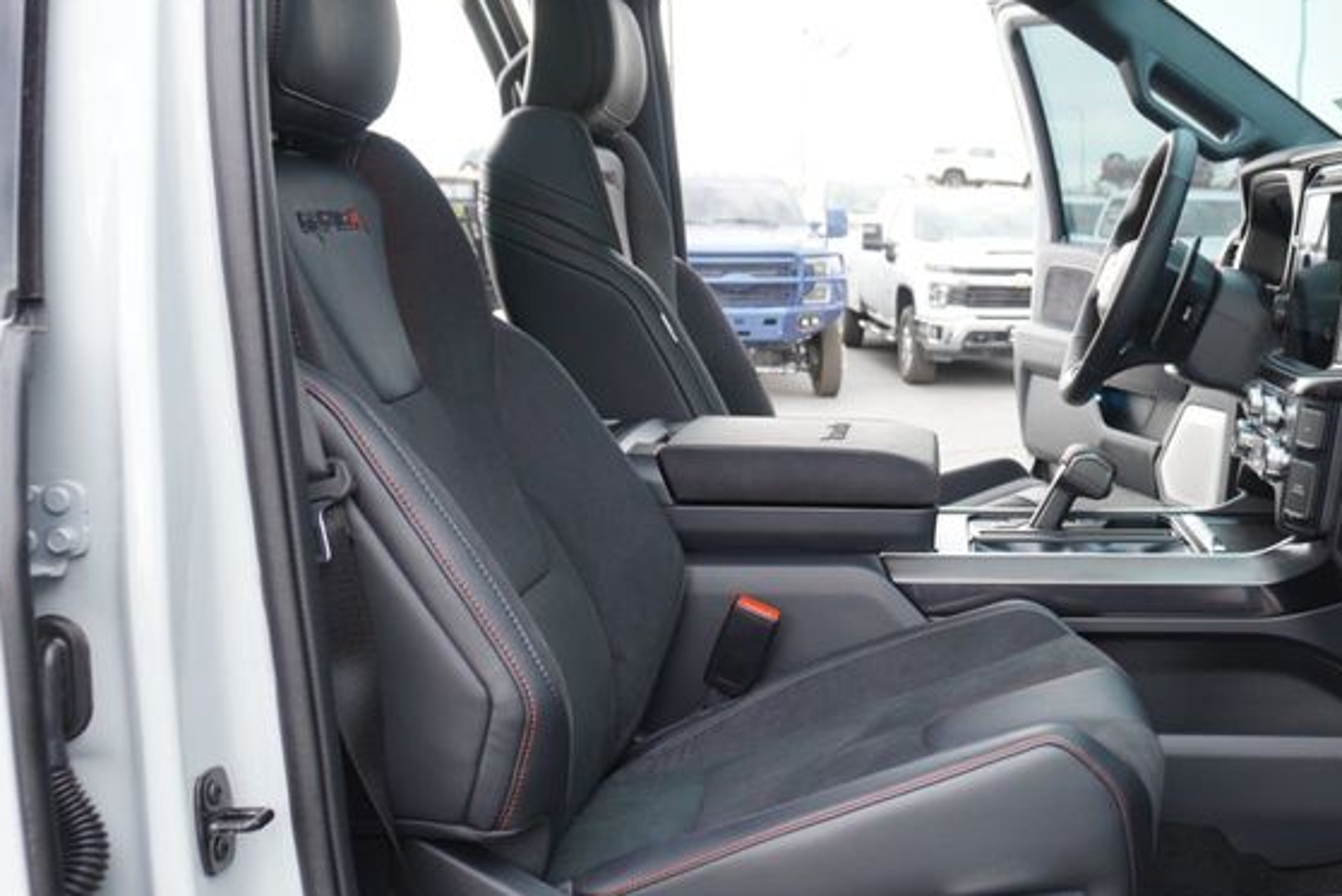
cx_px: 972
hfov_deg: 43.4
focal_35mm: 44
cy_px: 577
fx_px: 1641
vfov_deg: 30.4
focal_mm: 16
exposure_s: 1/60
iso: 160
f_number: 4
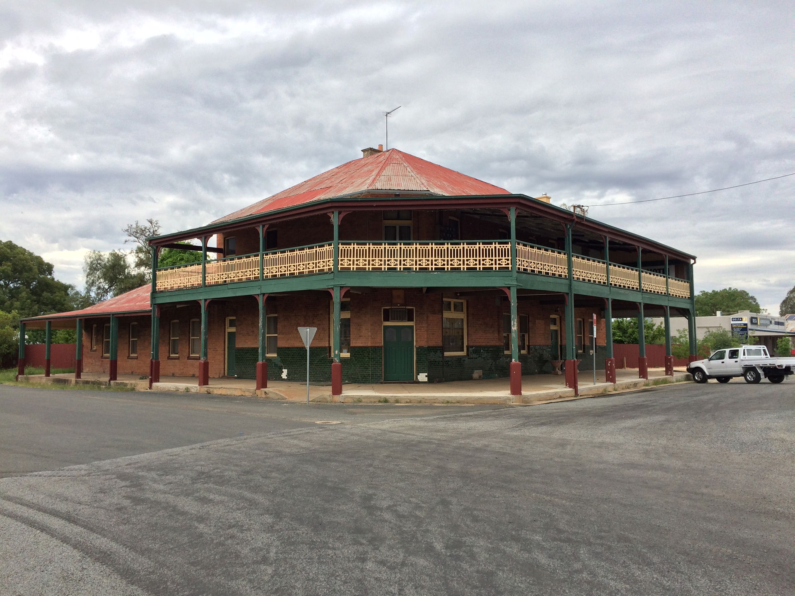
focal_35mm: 29
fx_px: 666
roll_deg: +0.2
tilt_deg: +4.5
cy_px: 298
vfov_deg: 48.2
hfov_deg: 61.7
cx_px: 398
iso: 32
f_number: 2.2
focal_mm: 4.15
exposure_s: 1/892
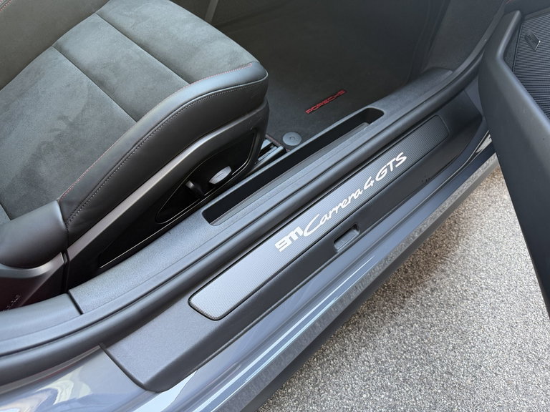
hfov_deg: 71.6
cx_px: 275
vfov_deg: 56.8
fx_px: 381
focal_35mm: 24
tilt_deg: -51.3
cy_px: 206
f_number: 1.78
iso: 200
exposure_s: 1/91
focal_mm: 6.76
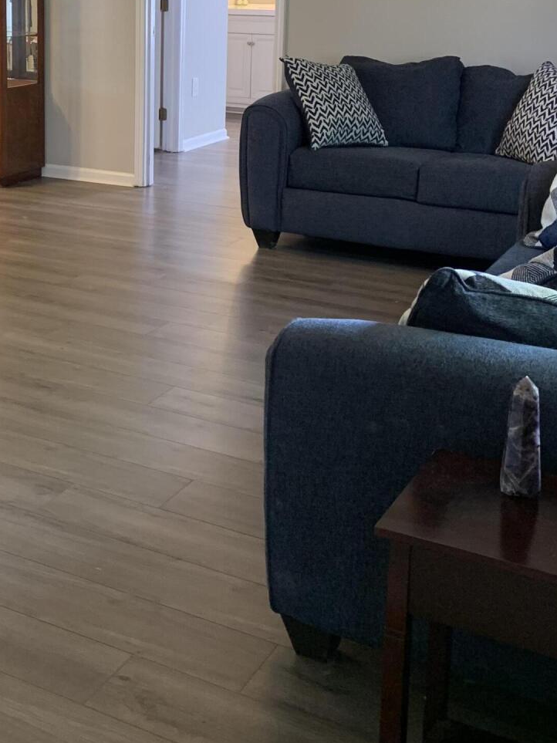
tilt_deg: -10.6
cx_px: 66
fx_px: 1159
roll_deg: -0.7
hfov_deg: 26.2
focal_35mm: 54
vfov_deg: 34.5
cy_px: 149
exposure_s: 1/60
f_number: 1.8
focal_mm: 4.25
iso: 125
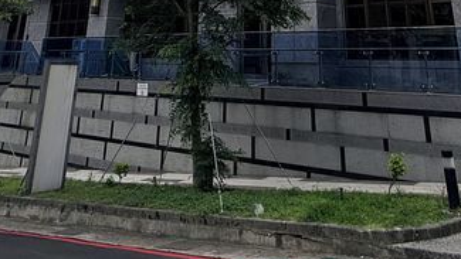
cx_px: 244
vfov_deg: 19.5
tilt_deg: +28.0
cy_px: -211
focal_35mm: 45
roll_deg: +0.7
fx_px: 550
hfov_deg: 45.4
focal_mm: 2.22
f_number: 2.2
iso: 20
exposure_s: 1/942
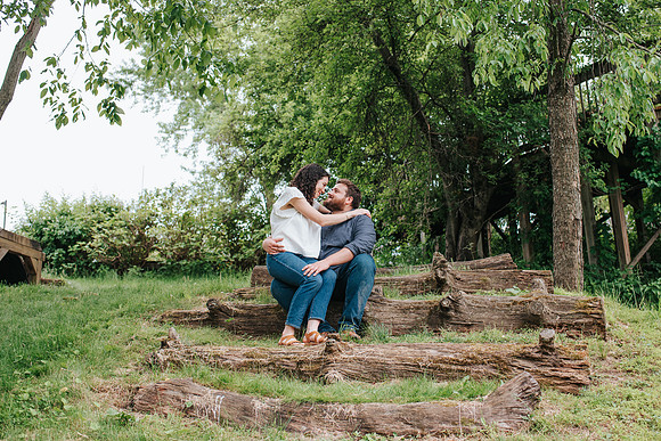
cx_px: 345
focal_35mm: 42
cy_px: 192
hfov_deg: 46.8
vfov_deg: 32.2
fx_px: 763
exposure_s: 1/1000
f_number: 3.2
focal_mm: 35
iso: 450
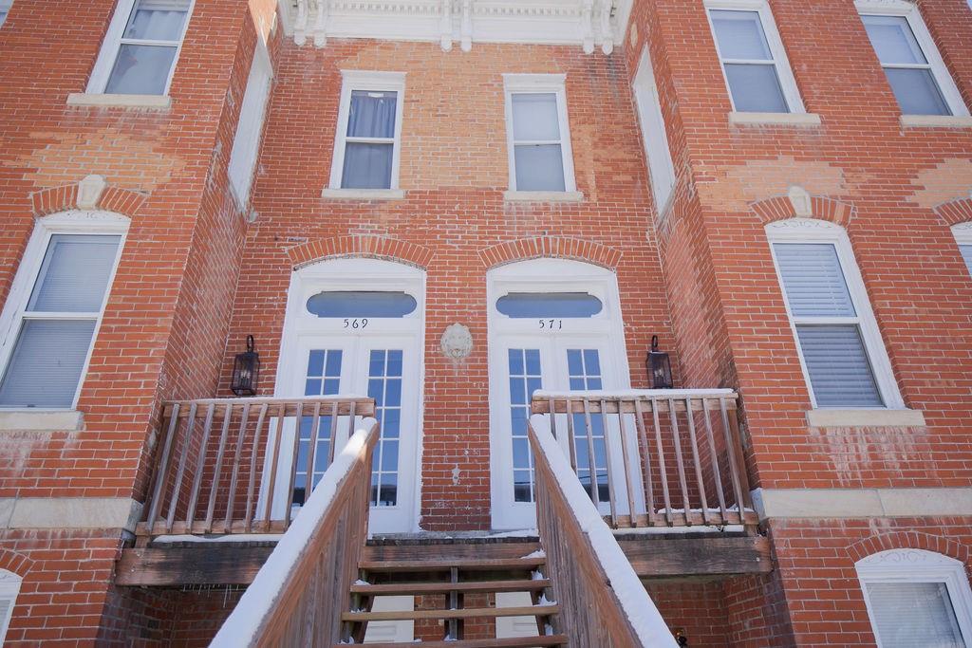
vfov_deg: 53.1
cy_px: 324
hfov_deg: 73.7
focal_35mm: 24
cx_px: 486
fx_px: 648
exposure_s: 1/500
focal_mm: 24
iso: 100
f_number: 7.1
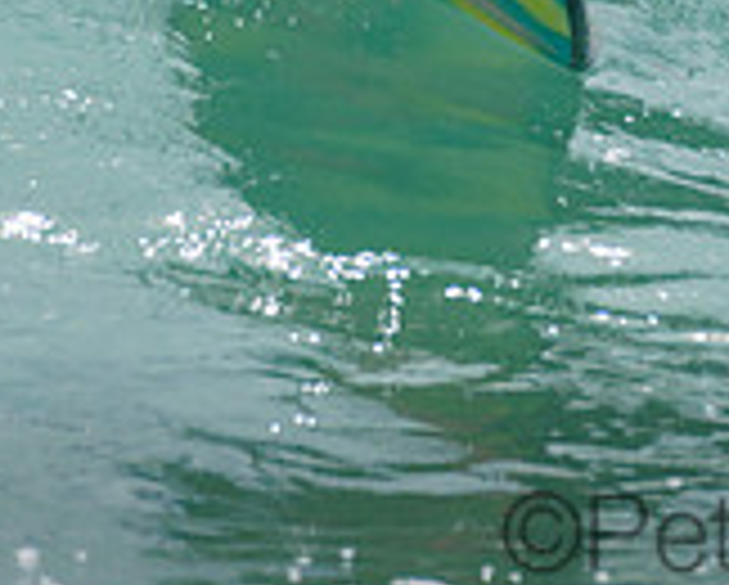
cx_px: 557
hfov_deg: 0.9
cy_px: -410
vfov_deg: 0.8
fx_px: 44434
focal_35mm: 2057
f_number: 5.6
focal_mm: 500
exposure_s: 1/2000
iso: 125
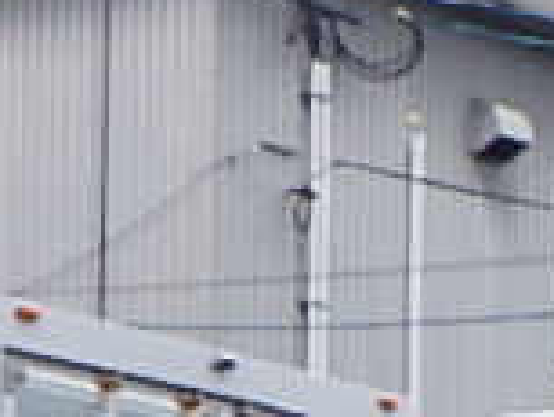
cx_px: 949
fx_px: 2995
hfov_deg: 10.1
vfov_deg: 7.4
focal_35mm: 187
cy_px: 1026
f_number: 4.2
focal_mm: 5
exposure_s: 1/1000
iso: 250
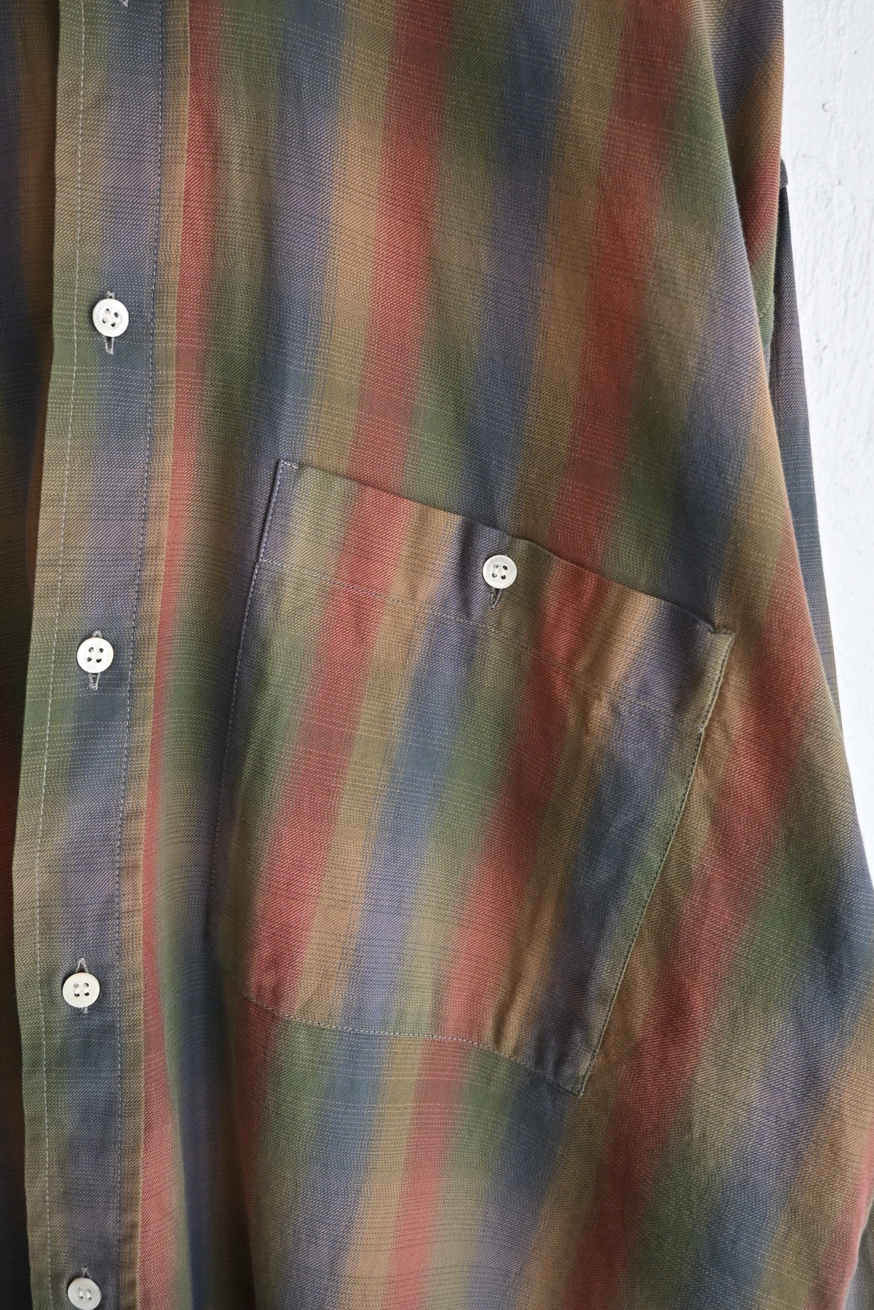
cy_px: 655
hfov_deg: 53.1
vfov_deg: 73.7
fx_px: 874
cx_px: 437
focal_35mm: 24
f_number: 3.5
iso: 800
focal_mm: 16
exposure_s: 1/50
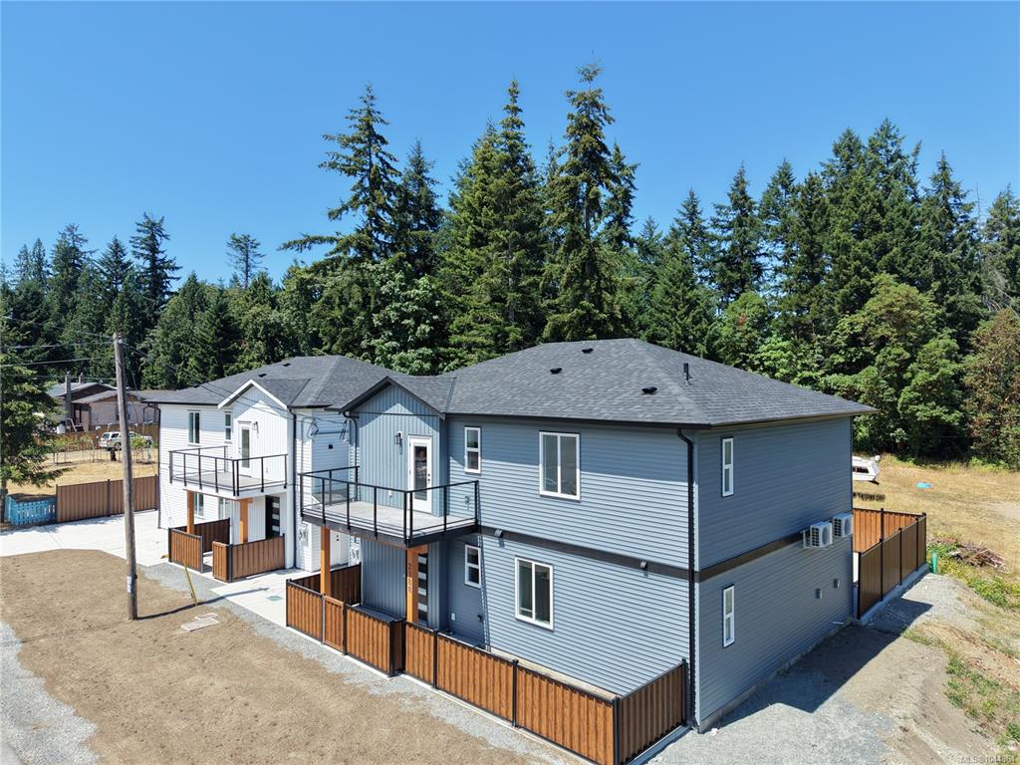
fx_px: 707
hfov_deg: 71.6
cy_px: 382
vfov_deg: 56.8
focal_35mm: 24
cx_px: 510
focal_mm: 8.67
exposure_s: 1/3200
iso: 300
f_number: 1.8
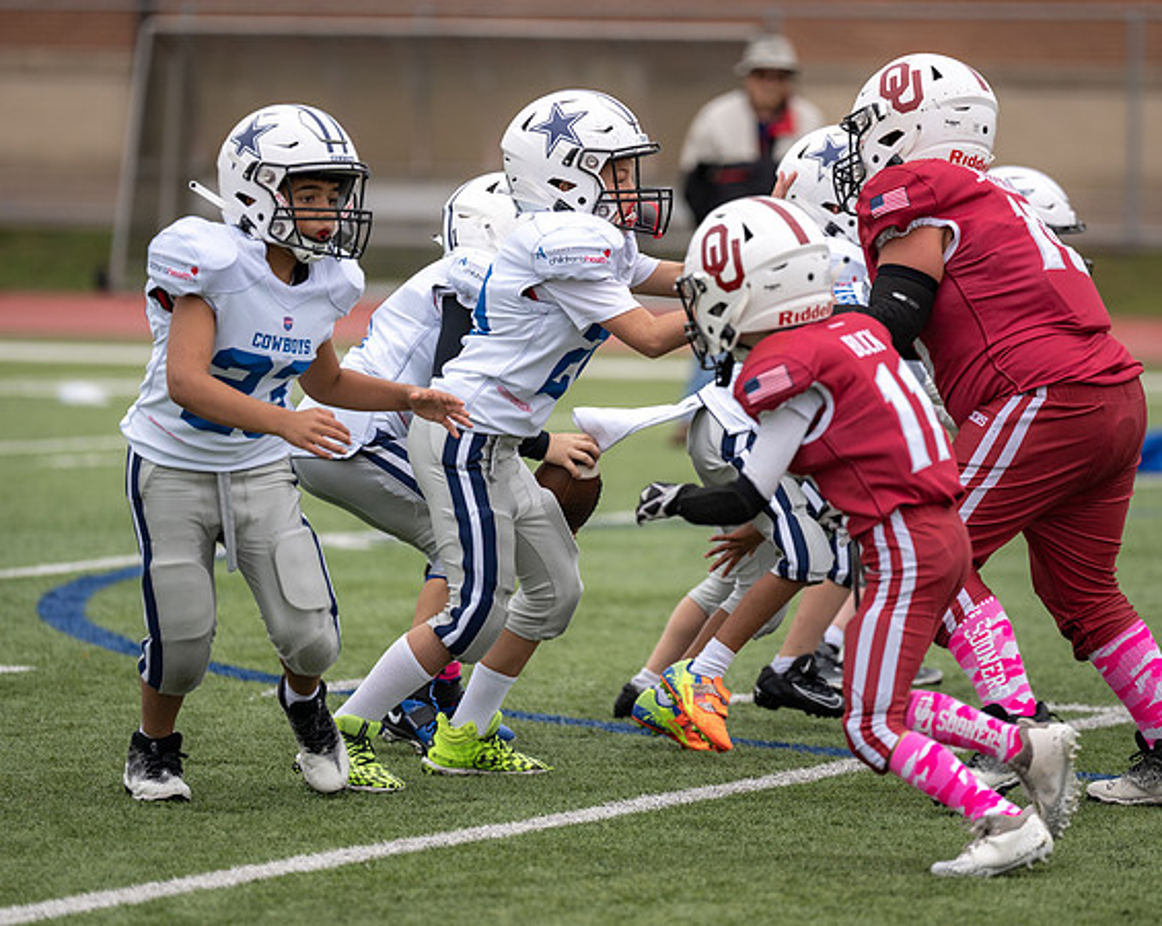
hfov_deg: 7.0
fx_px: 9465
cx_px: 706
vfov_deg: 5.6
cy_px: 534
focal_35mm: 276
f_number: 2.8
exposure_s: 1/1250
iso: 200
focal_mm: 200
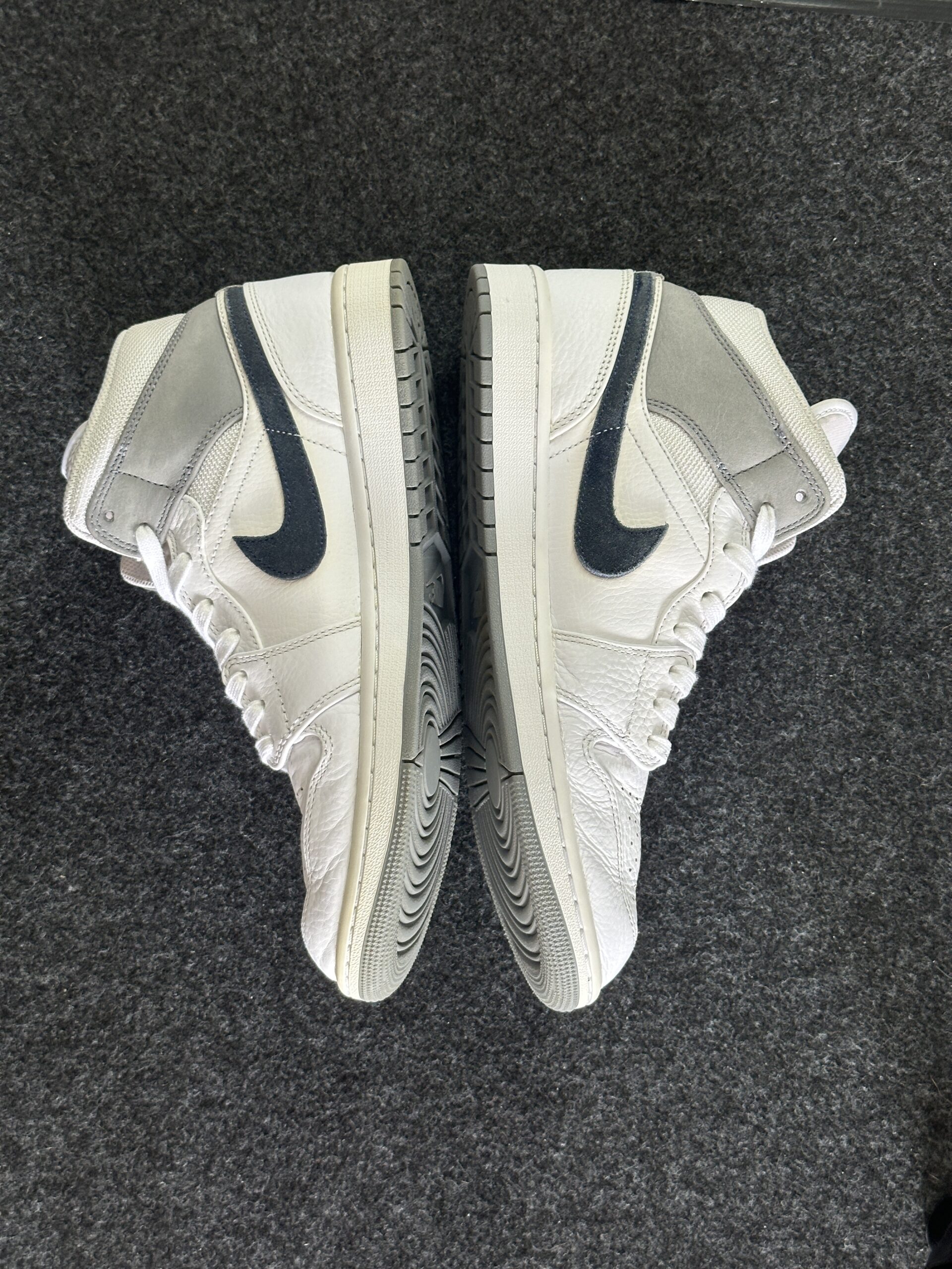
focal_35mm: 48
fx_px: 1760
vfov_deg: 39.7
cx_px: 476
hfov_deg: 30.3
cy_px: 634
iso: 100
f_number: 1.78
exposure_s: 1/50
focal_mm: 6.86
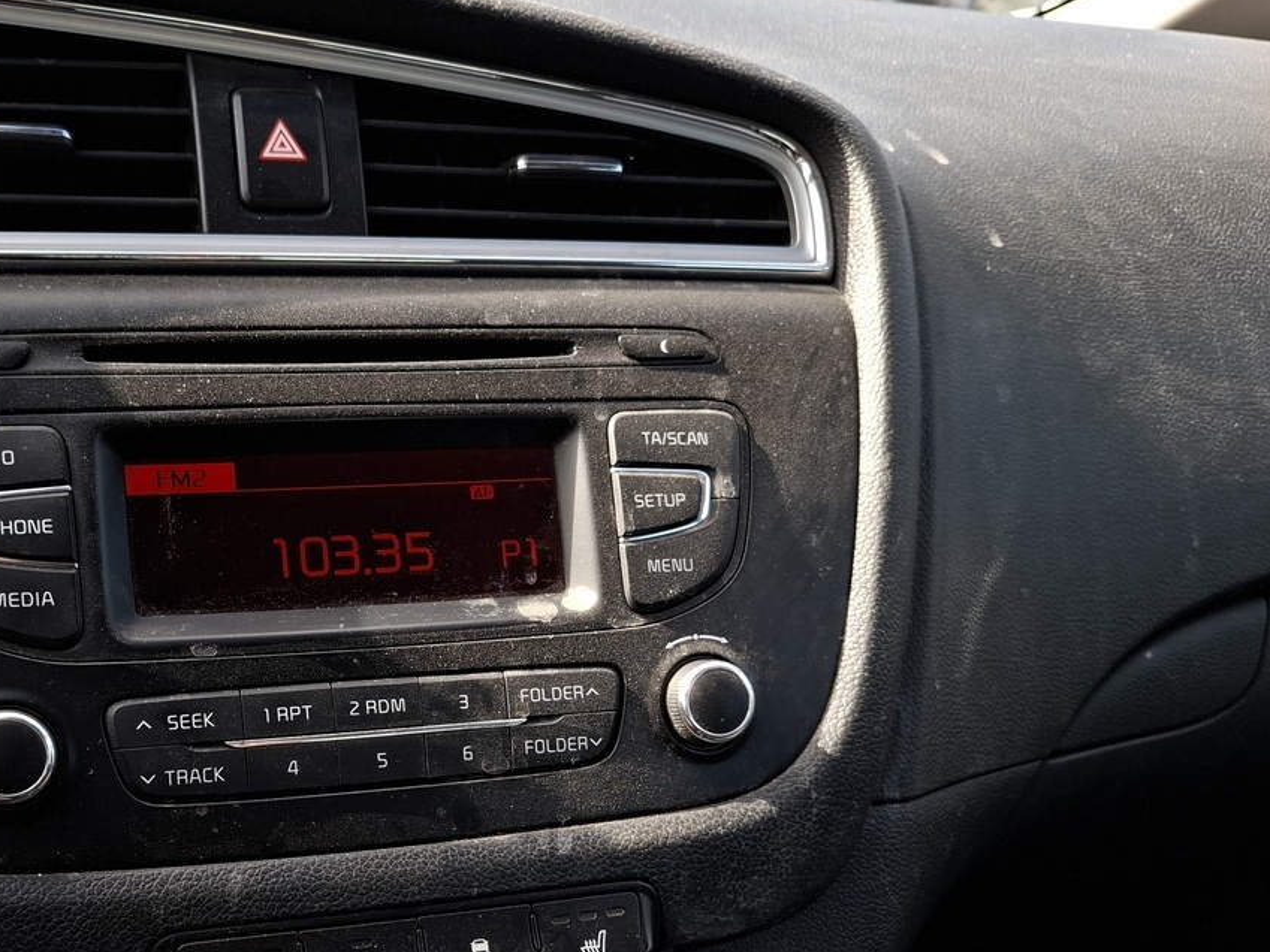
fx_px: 1431
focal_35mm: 39
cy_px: 744
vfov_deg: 35.8
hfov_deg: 46.8
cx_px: 386
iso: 50
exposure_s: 1/170
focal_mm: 5.54
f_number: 1.8
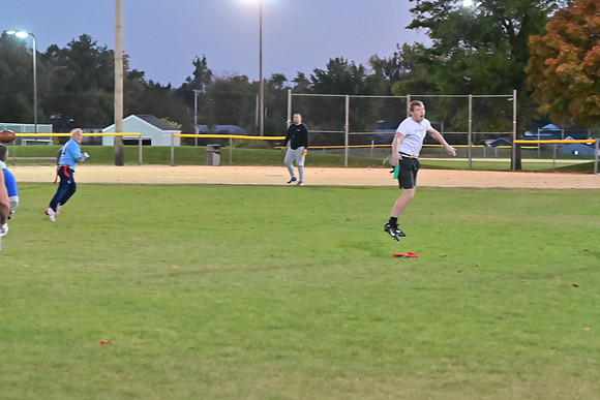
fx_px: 1750
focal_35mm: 105
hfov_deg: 19.5
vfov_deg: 13.0
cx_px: 300
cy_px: 200
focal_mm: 70
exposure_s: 1/400
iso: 6400
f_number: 4
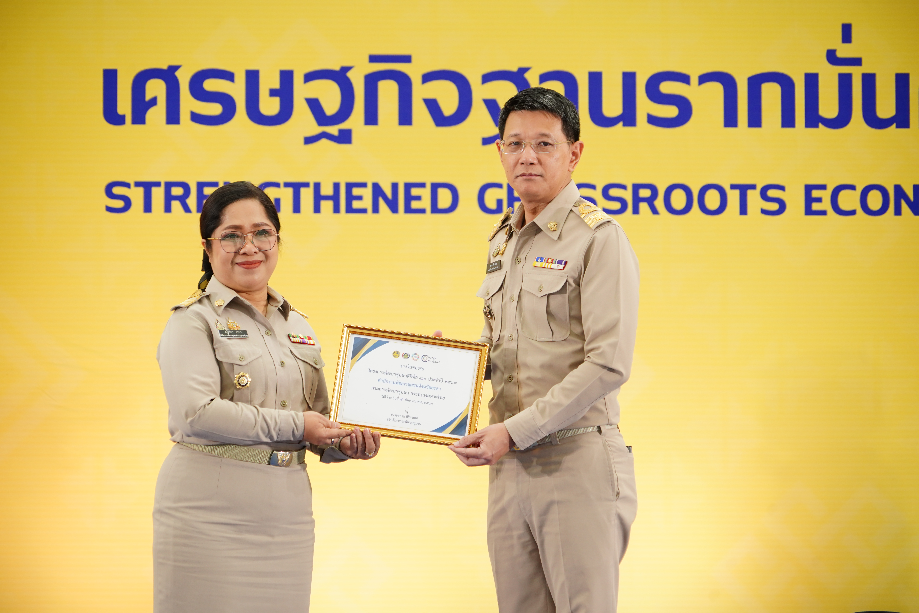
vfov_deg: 7.2
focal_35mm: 191
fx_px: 4875
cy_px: 306
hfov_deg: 10.8
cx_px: 460
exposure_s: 1/80
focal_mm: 191
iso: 1000
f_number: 6.3
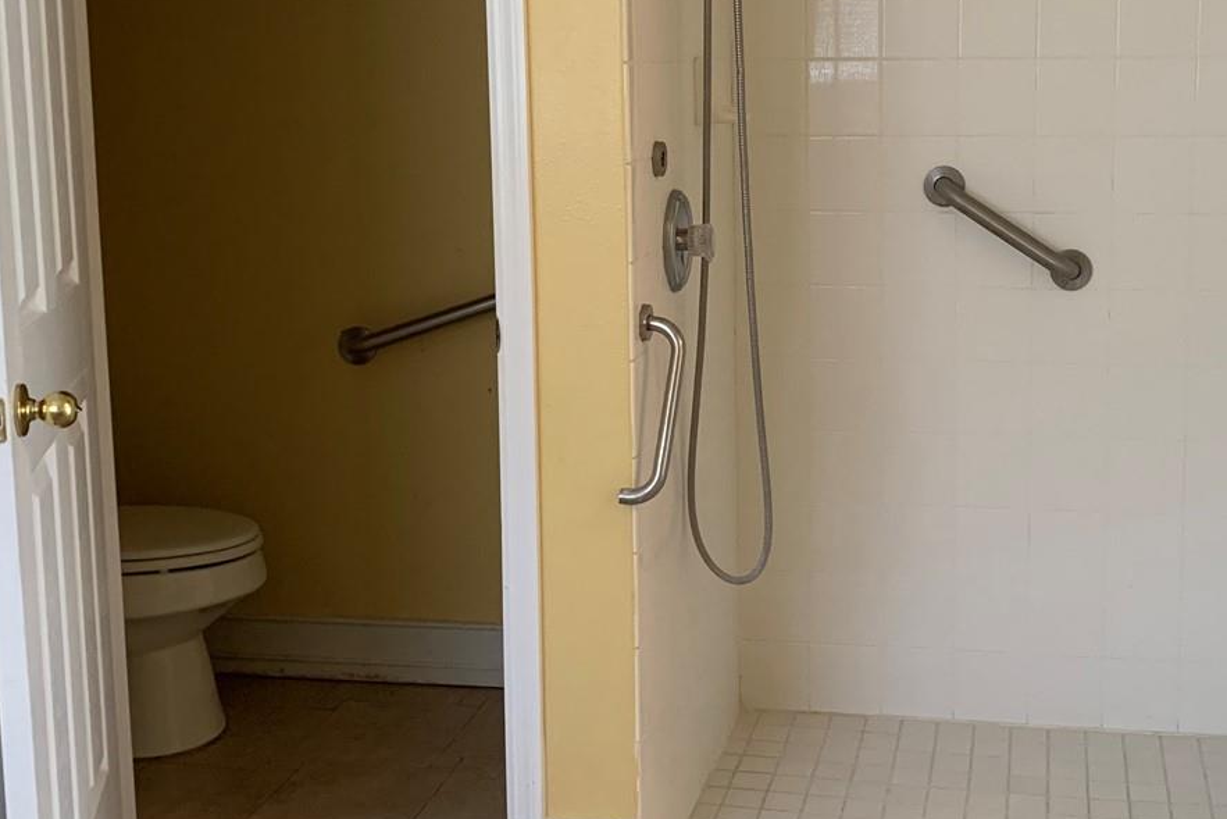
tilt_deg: -9.8
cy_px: 291
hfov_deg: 39.8
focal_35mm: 49
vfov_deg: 27.4
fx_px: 1670
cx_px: 832
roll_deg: -0.1
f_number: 1.8
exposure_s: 1/60
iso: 320
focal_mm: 4.25
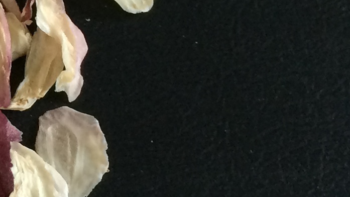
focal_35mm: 148
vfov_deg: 8.0
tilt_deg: -53.4
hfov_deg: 12.5
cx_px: -378
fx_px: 1373
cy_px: -129
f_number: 2.2
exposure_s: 1/33
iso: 64
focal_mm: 4.15
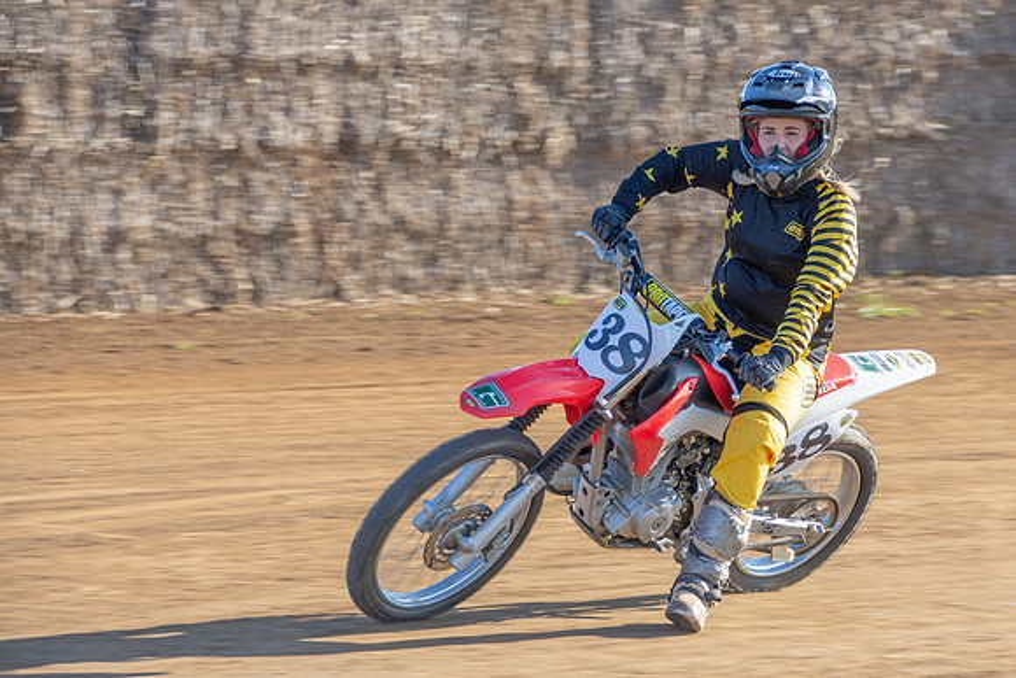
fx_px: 6827
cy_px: 342
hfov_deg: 8.5
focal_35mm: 242
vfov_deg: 5.7
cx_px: 607
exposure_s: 1/200
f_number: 8
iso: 200
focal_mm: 135
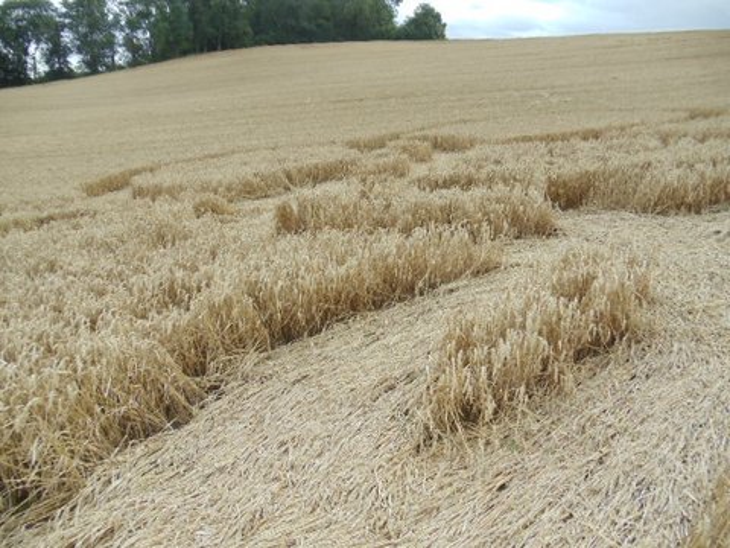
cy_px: 274
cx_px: 365
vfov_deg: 32.9
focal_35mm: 44
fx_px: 928
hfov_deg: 42.9
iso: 80
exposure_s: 1/320
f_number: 3.5
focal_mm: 6
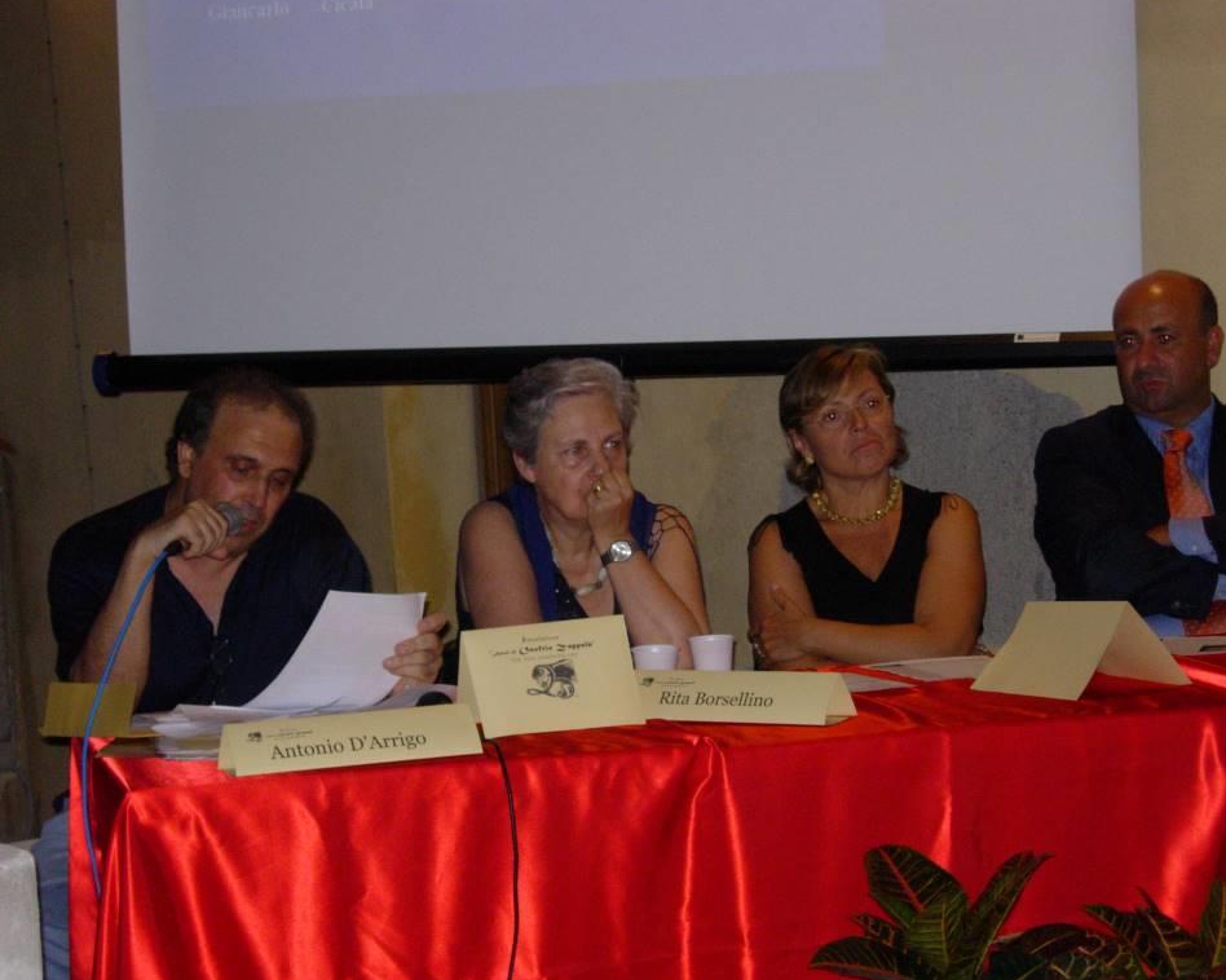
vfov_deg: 15.9
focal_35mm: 97
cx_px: 652
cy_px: 489
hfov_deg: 19.8
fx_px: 3519
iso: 200
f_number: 4.3
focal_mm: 19.1
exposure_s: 1/161
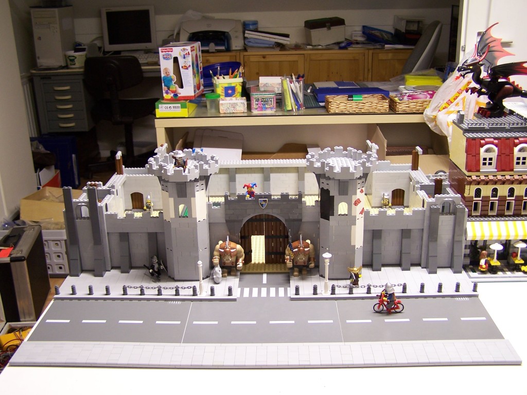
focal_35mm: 38
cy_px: 198
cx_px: 264
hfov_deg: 49.0
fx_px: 579
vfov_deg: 37.7
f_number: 2.8
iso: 80
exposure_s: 1/4
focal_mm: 6.3
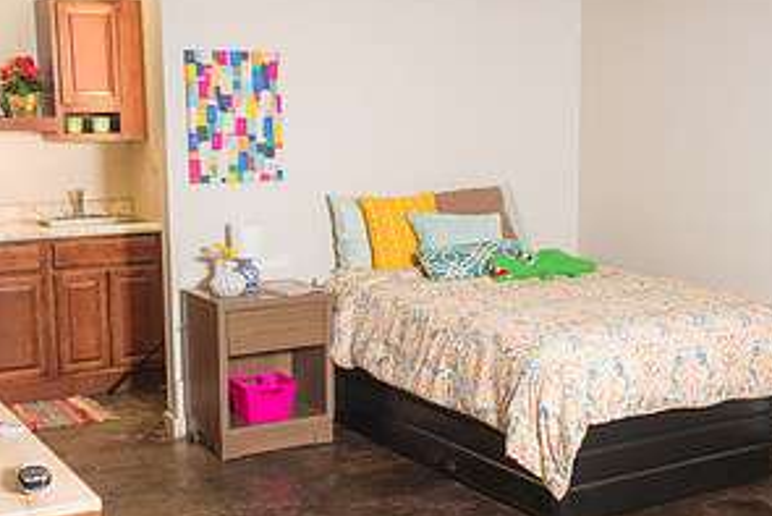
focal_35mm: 55
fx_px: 1180
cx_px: 461
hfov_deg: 36.1
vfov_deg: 24.6
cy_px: 279
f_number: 8
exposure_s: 1/160
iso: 1000
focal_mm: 28
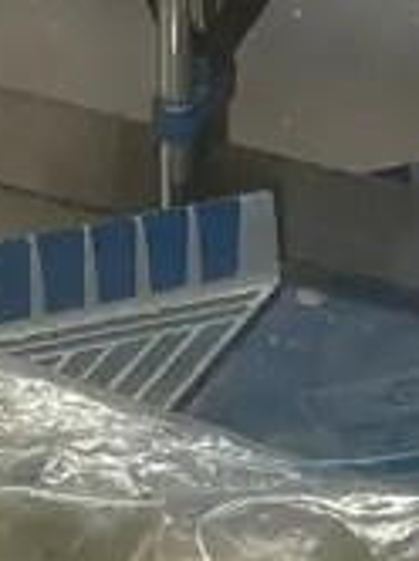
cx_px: 355
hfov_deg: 8.5
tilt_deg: -30.1
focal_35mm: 173
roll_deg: -1.4
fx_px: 2799
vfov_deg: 11.4
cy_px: 406
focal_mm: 3.99
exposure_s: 1/50
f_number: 1.8
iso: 64
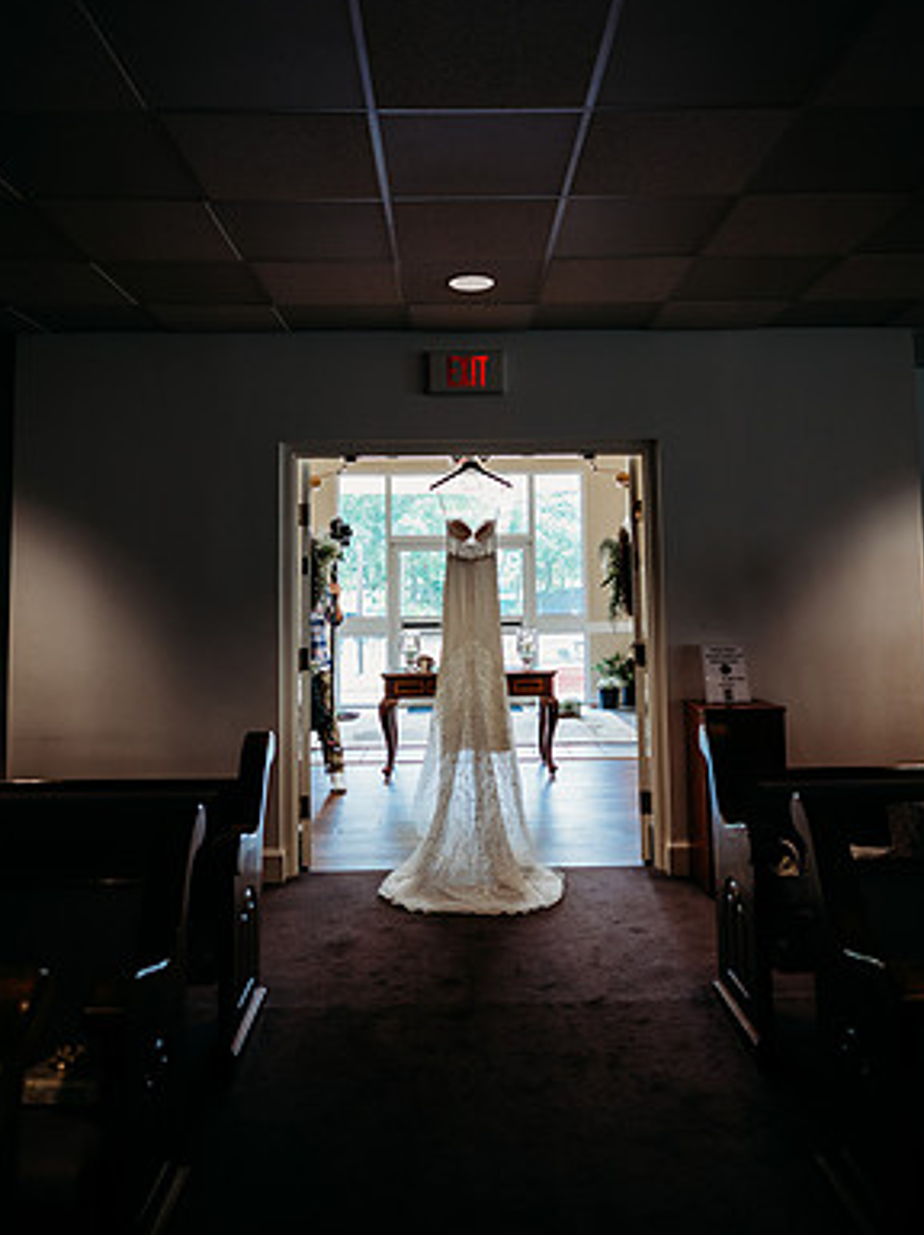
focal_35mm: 27
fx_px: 963
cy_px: 520
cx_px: 468
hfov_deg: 51.3
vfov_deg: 65.0
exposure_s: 1/160
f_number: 2.5
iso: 400
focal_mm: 24
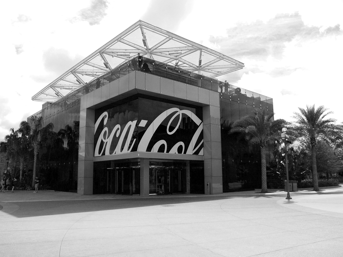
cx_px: 172
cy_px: 128
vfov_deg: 44.2
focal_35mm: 32
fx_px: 317
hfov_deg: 56.8
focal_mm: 16
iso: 100
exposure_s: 1/640
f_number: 4.5
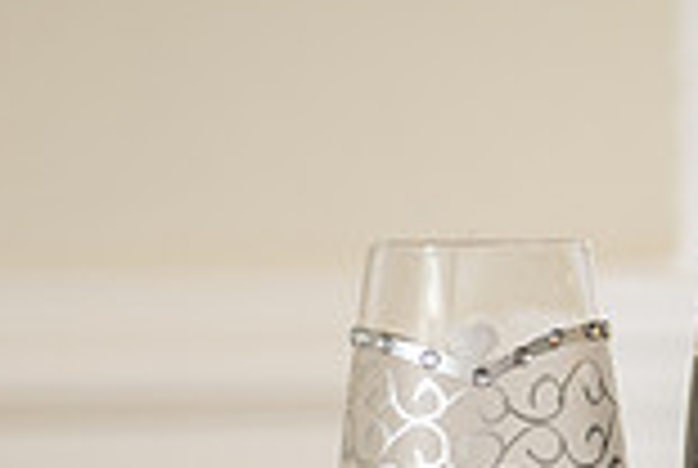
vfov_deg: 4.8
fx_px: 5595
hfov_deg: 7.1
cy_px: 672
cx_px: 821
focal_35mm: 288
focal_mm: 70
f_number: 3.5
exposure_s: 1/200
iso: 400
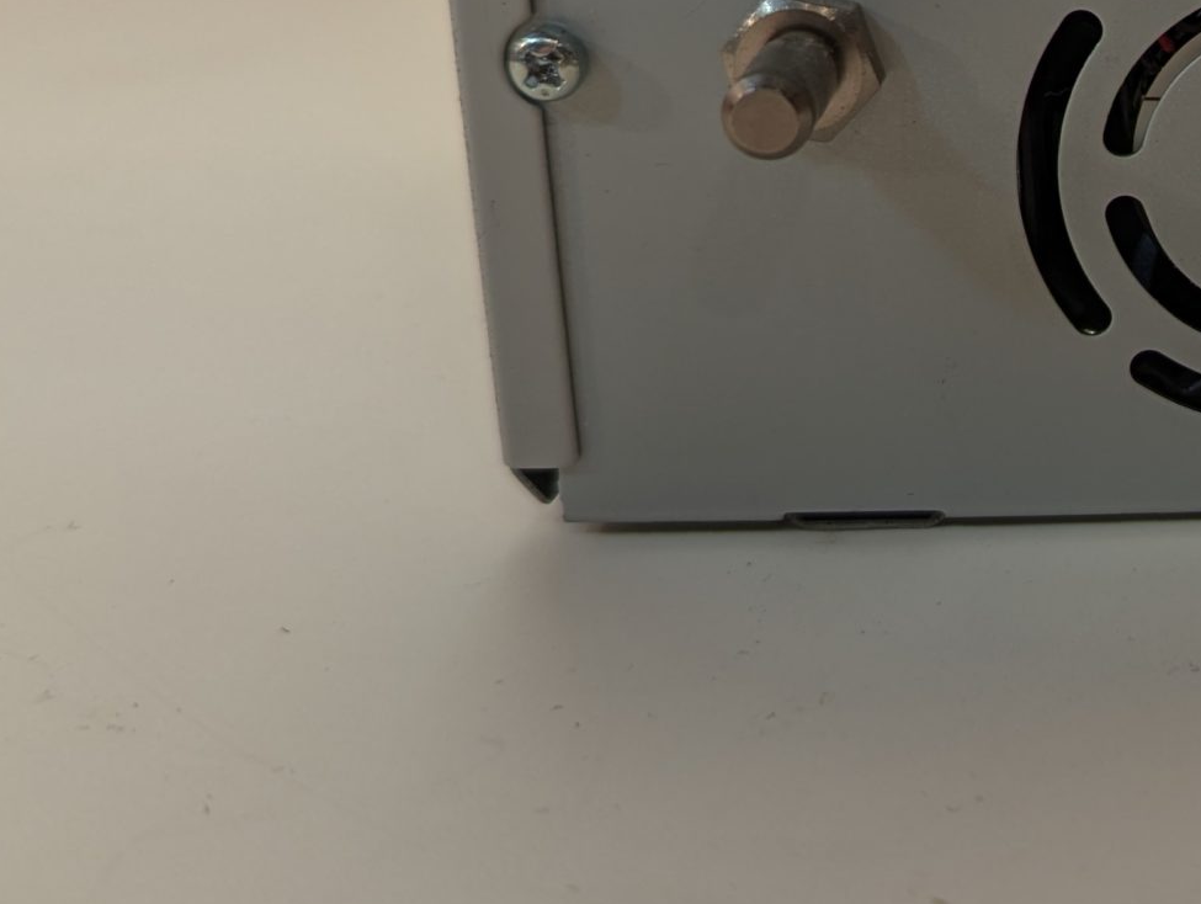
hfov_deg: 27.5
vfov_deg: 22.9
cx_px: 1387
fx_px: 2189
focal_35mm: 63
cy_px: 155
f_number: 1.85
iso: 124
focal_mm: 6.81
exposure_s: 1/90
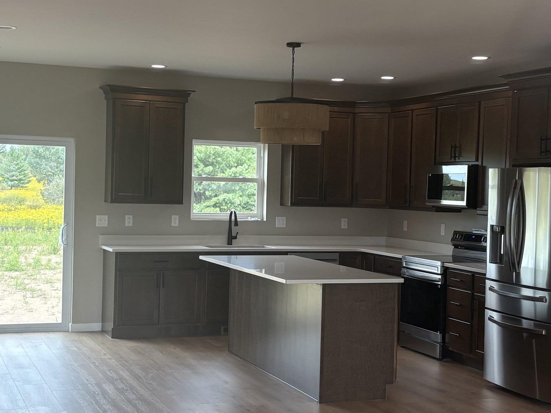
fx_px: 939
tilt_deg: -0.6
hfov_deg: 32.7
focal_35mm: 59
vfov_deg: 24.8
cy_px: 205
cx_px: 283
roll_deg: -1.0
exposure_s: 1/182
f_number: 1.6
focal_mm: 5.96
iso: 50
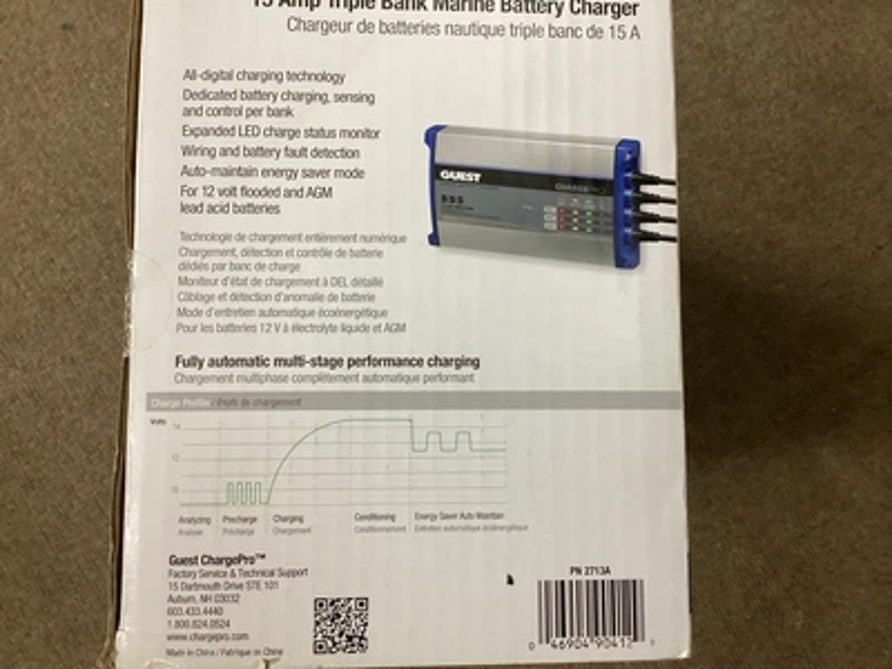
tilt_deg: -84.2
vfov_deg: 45.4
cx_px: 446
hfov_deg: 58.4
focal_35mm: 31
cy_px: 334
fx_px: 799
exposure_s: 1/60
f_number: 2.4
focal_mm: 3.3
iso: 250
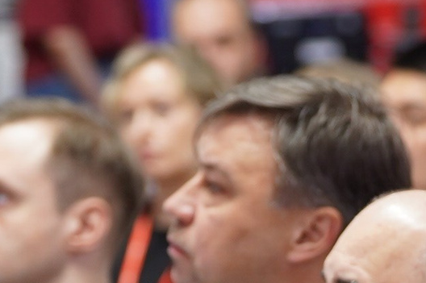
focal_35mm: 393
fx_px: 4646
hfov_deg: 5.2
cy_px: 540
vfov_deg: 3.5
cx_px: 449
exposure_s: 1/100
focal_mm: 81
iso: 640
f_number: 2.8
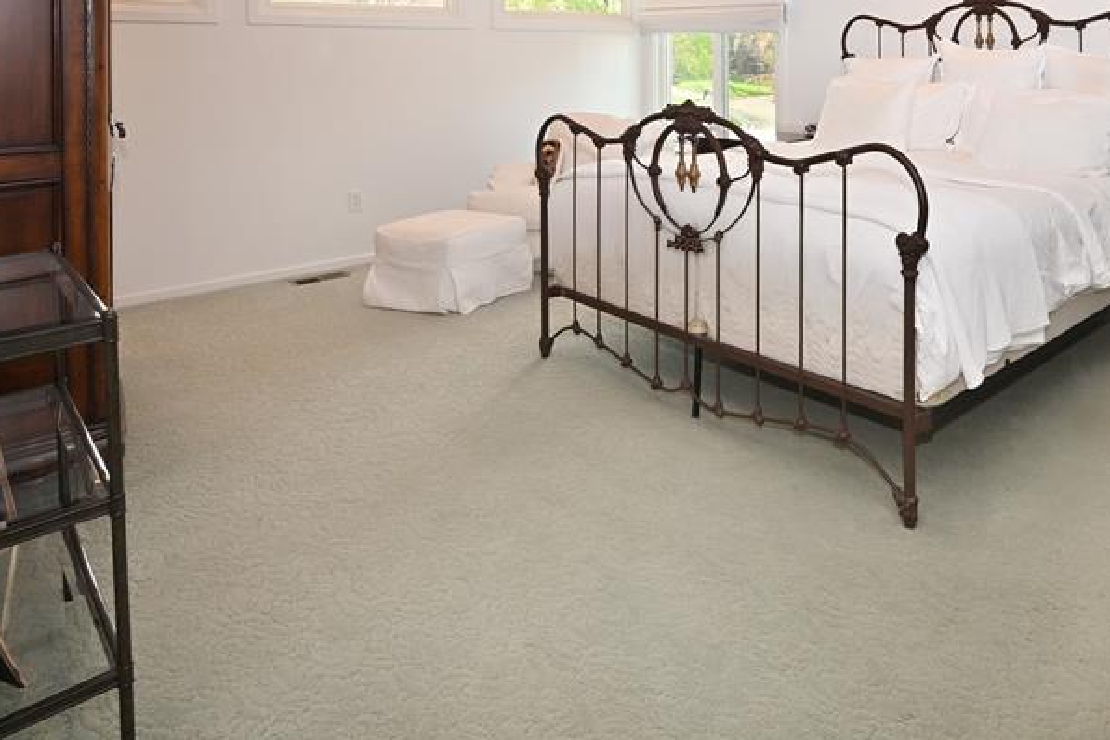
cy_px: 113
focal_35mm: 24
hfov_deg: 70.6
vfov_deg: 49.0
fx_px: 740
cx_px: 779
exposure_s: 1/60
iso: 320
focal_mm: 14
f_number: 9
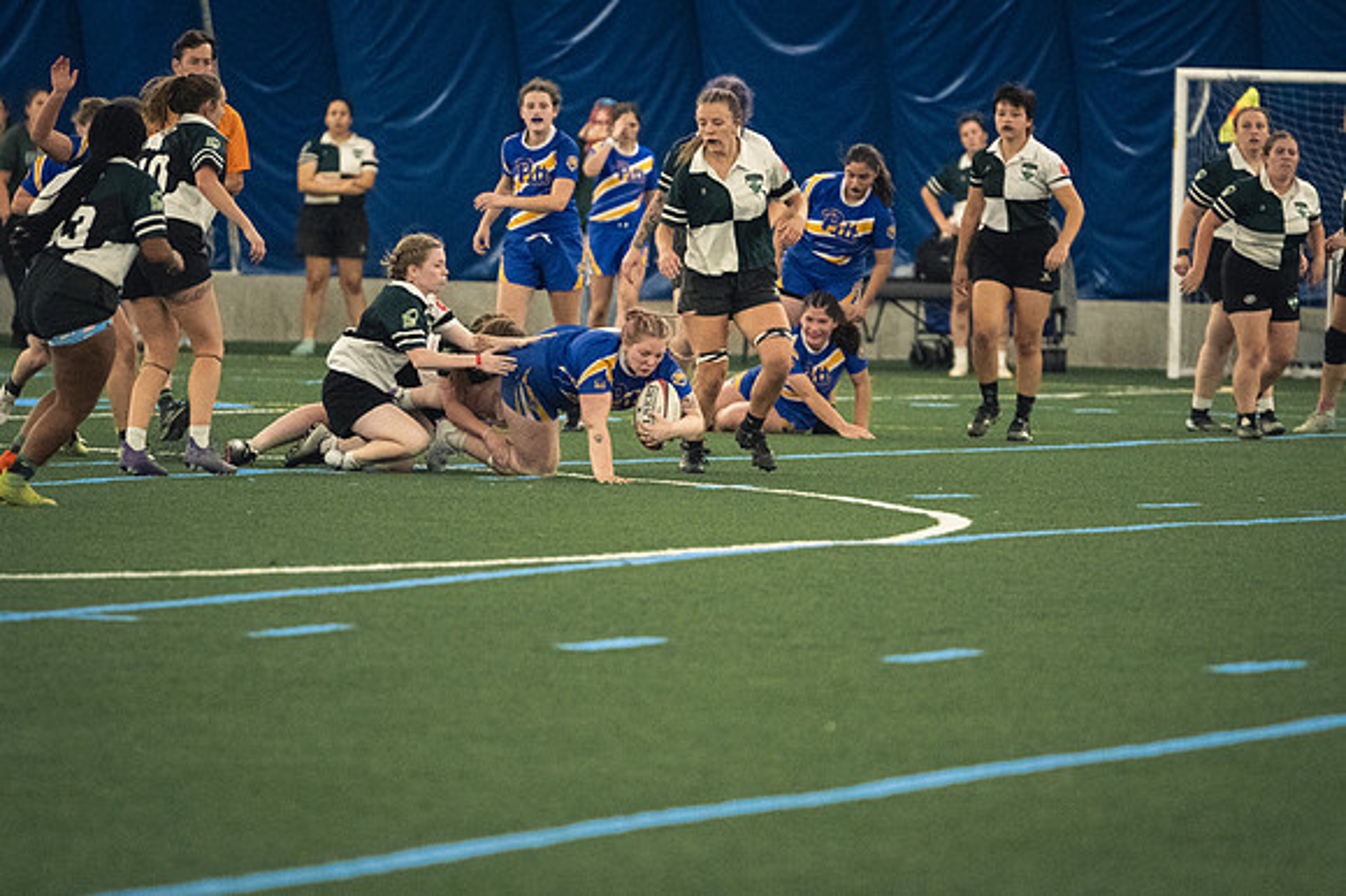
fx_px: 11210
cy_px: 448
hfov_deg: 6.9
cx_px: 673
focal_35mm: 300
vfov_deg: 4.6
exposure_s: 1/500
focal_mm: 200
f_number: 2.8
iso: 11400
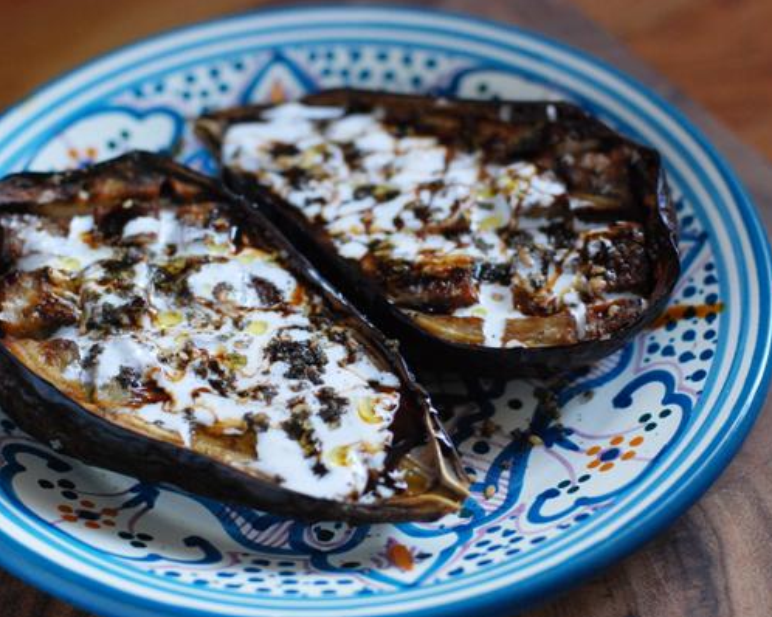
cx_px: 364
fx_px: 1941
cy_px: 307
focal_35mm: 85
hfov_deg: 22.5
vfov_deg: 18.1
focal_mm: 50
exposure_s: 1/100
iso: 800
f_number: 3.2
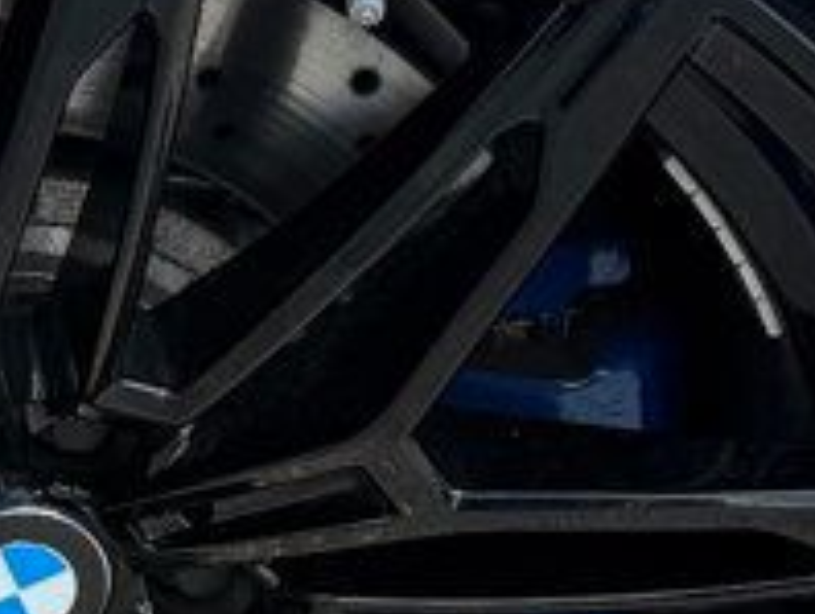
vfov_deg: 12.0
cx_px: -4
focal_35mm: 124
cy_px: 338
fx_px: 2923
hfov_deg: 15.6
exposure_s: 1/2801
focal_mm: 6.76
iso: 100
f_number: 1.78
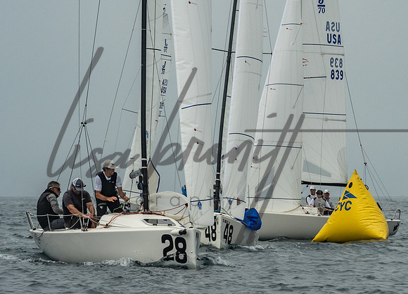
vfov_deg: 5.9
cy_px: 106
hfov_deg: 8.1
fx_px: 2873
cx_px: 352
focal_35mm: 247
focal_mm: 135
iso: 800
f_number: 9
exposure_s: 1/3200
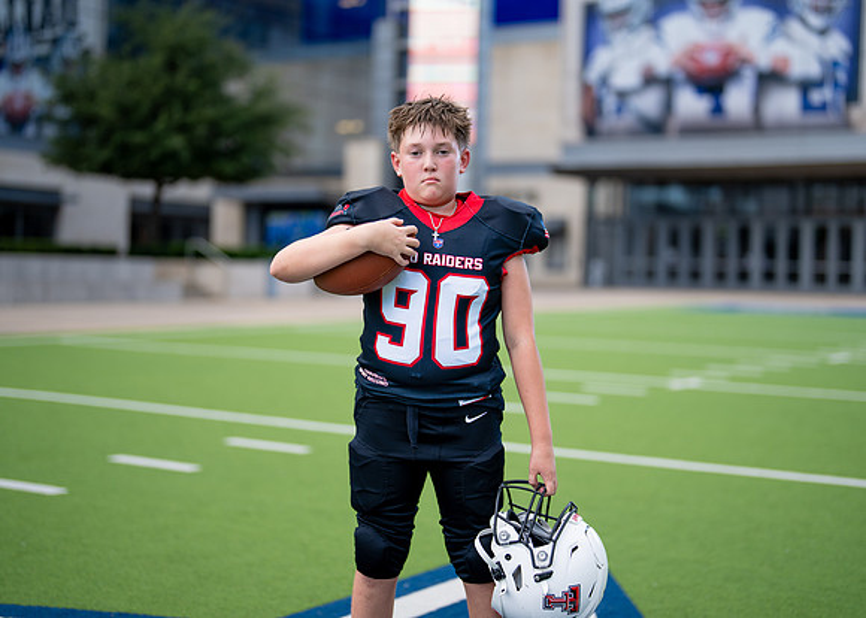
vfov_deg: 24.8
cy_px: 284
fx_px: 1403
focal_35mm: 57
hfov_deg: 34.3
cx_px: 448
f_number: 1.2
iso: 100
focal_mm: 50
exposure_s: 1/1600
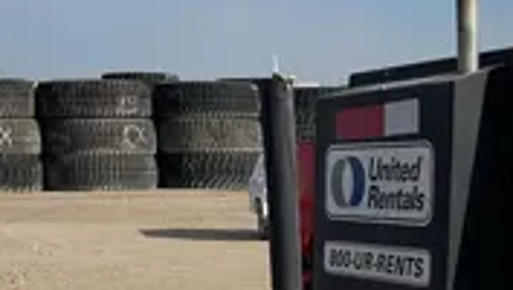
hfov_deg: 23.0
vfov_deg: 12.9
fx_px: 1198
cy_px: 457
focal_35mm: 88
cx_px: 536
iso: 50
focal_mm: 4.2
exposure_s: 1/11905
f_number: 1.6
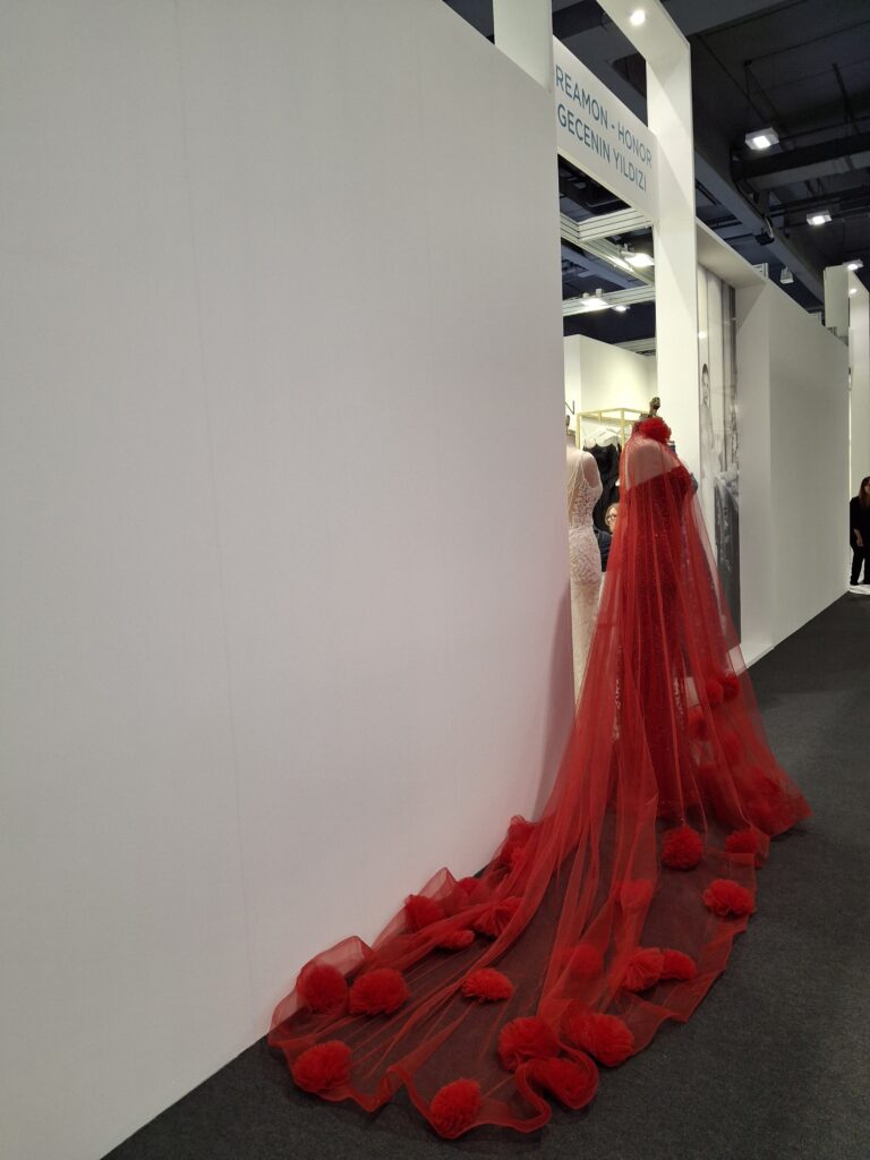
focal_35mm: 25
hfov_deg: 54.9
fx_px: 838
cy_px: 580
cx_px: 435
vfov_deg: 69.4
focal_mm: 4.69
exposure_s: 1/100
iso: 125
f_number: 1.8
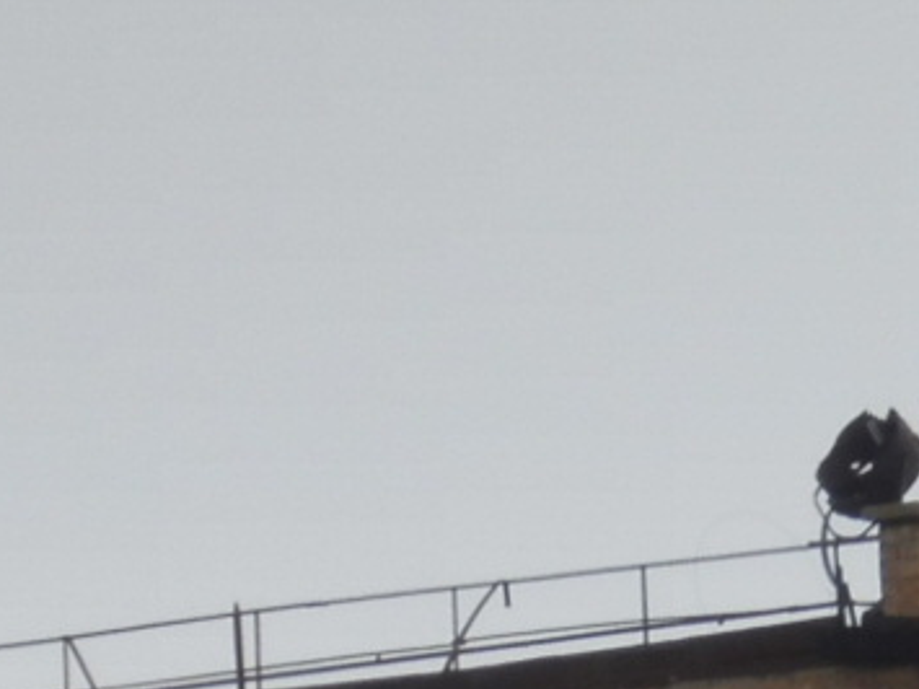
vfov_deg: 1.2
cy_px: 1057
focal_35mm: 1236
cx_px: 960
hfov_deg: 1.6
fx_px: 32803
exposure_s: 1/250
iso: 100
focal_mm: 38.2
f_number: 7.1
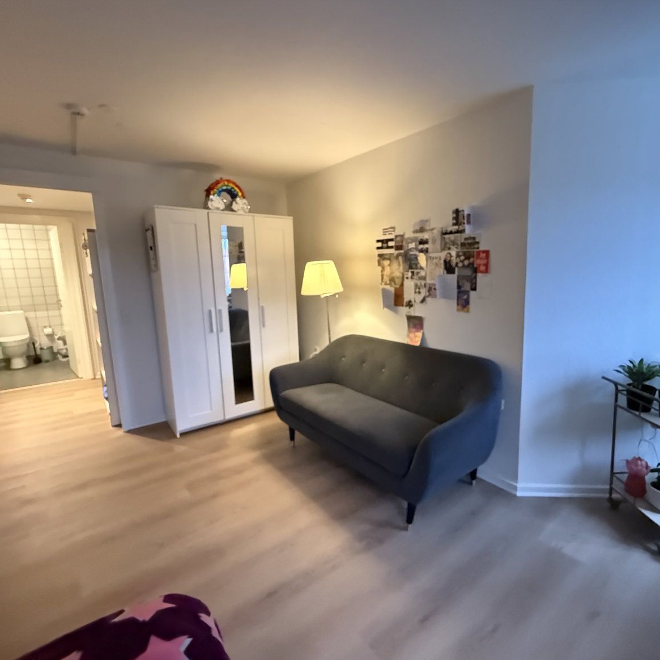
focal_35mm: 17
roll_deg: +1.3
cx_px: 373
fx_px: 367
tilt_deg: -9.9
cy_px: 326
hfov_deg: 83.5
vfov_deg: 84.0
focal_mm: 2.22
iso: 1250
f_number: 2.2
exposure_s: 1/50
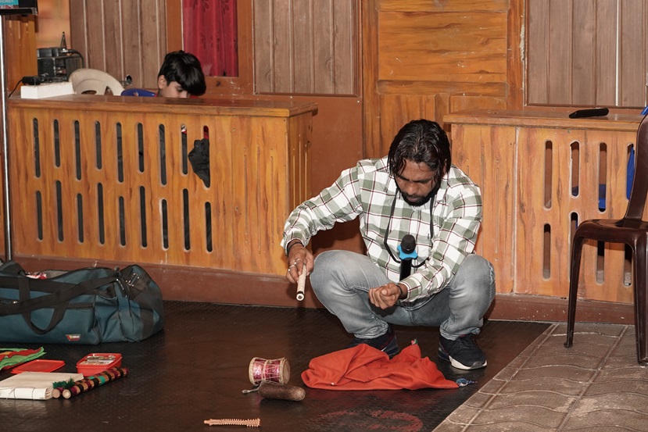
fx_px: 1458
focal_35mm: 81
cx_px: 324
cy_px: 216
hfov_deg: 25.1
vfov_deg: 16.9
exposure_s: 1/250
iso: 1000
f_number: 4
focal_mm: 54
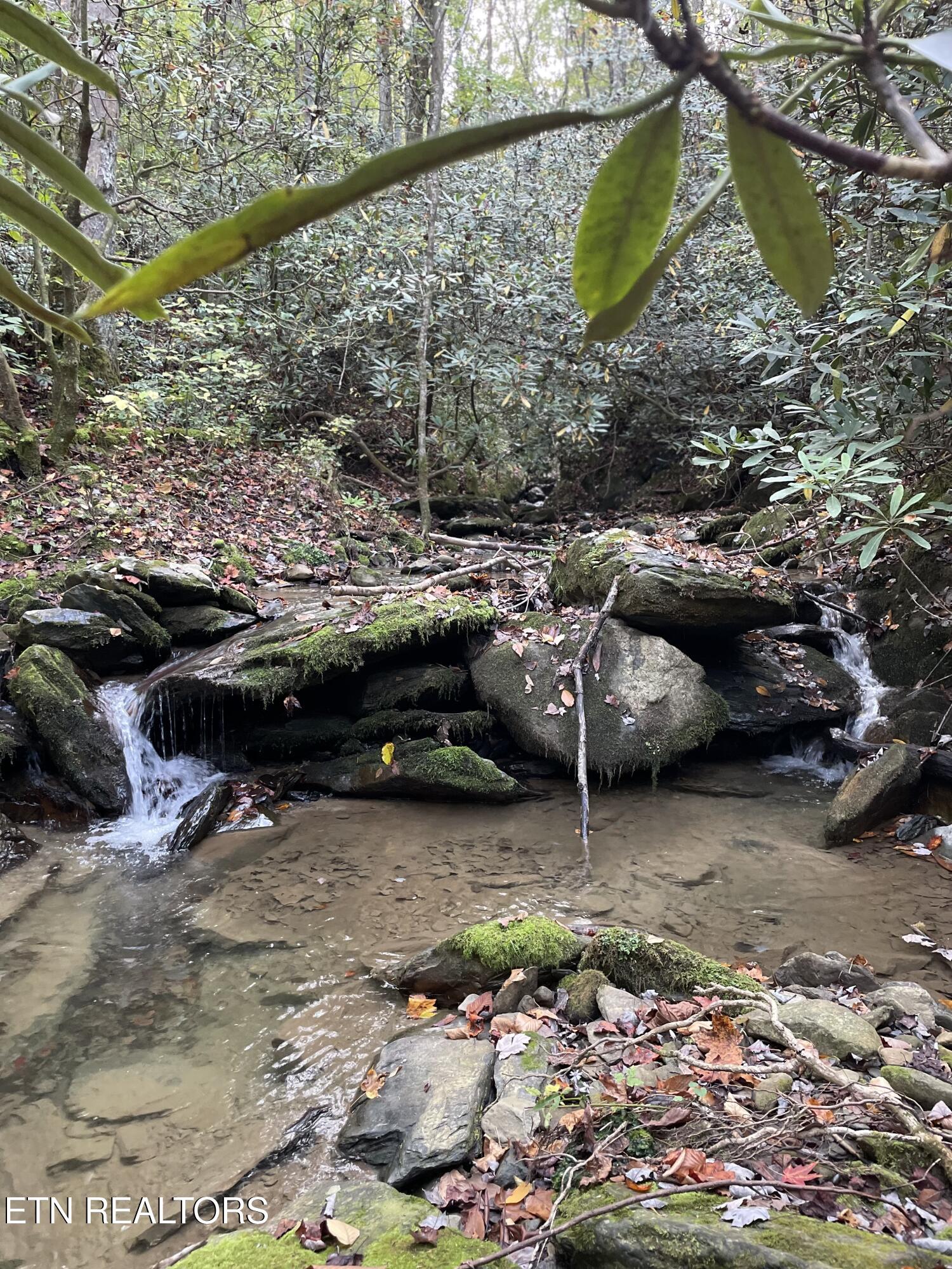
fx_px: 953
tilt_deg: -6.6
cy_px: 634
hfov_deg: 53.1
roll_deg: +0.6
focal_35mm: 26
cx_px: 476
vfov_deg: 67.3
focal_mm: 4.2
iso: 320
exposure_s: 1/60
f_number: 1.6
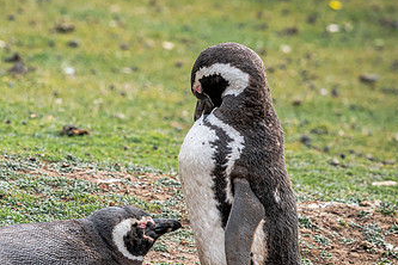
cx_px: 123
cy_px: 99
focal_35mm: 624
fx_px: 6898
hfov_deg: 3.3
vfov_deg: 2.2
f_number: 8
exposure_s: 1/640
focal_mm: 300
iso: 500
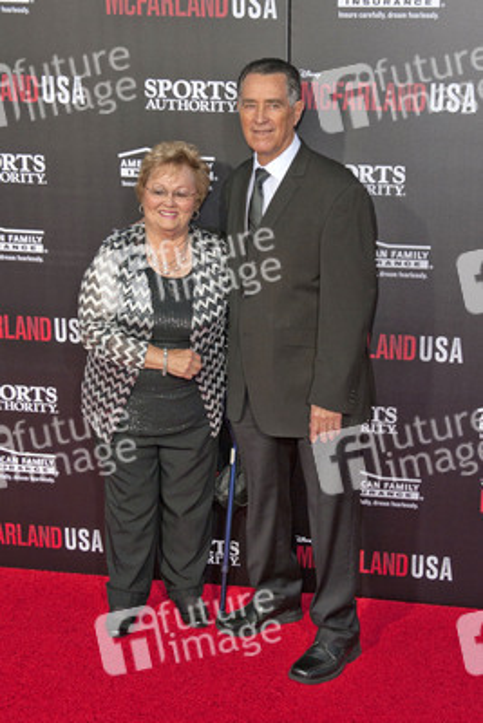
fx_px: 885
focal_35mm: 44
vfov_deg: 44.5
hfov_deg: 30.5
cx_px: 242
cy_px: 362
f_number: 4.5
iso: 400
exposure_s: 1/400
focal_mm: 44
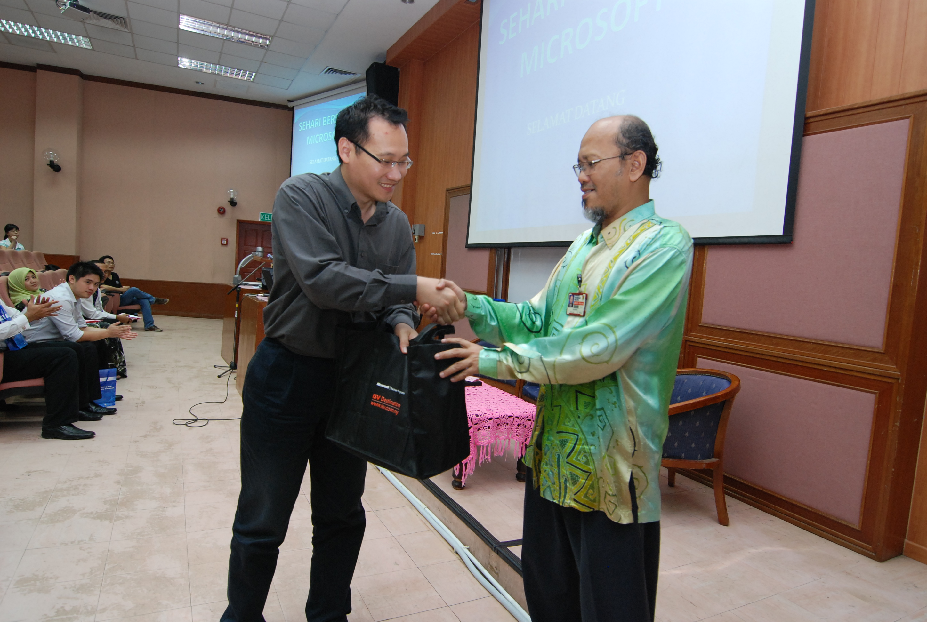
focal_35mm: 21
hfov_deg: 81.1
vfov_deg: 59.7
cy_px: 311
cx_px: 464
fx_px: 542
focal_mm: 14
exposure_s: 1/60
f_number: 4.5
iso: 640
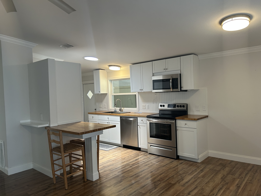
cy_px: 98
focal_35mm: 26
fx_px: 196
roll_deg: +2.0
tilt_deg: -1.6
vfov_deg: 53.1
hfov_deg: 67.3
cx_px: 130
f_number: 1.5
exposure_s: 1/120
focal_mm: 5.7
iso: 125
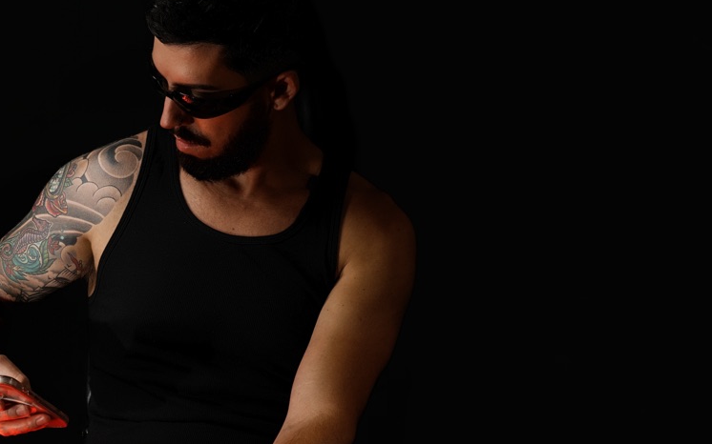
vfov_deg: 8.0
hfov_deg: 12.7
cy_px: 310
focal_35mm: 164
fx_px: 3182
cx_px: 160
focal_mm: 100
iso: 100
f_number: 10
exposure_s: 1/200
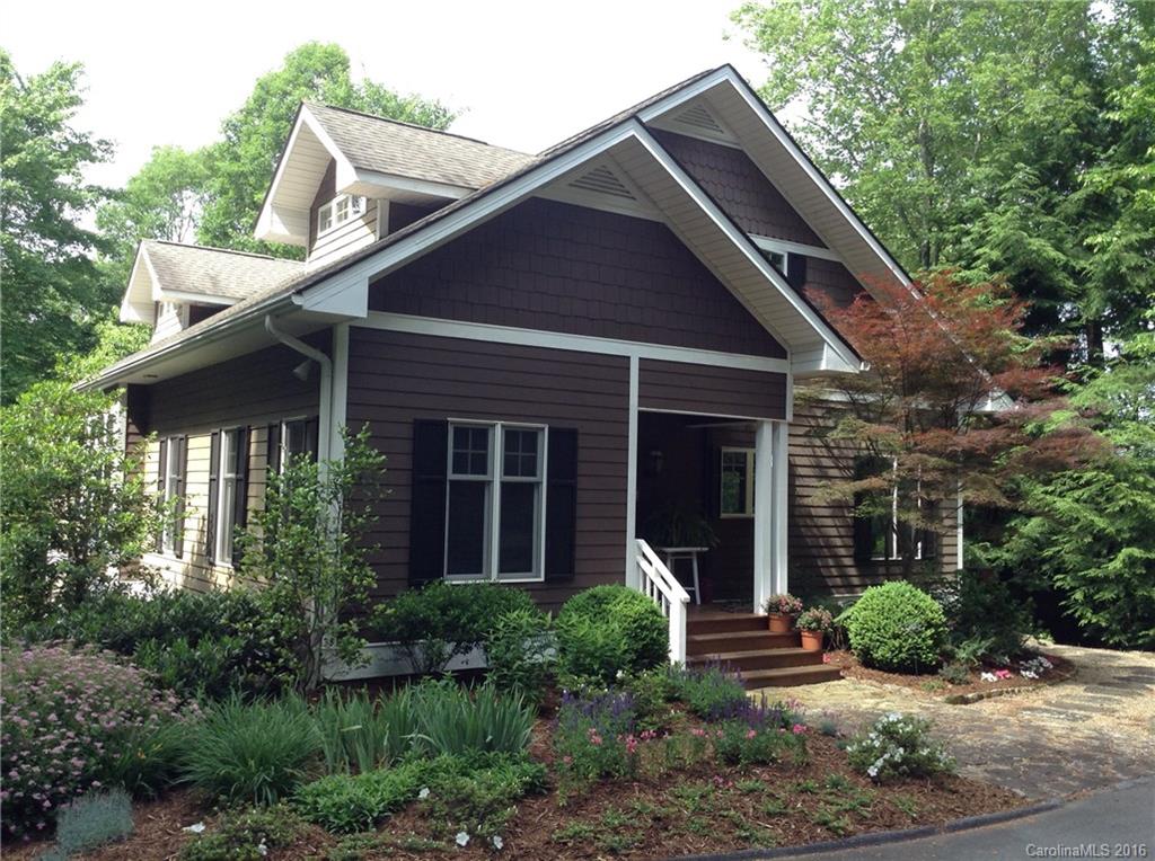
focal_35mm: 33
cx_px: 578
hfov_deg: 55.4
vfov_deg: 42.8
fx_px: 1099
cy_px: 430
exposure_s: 1/234
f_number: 2.4
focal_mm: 3.3
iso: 32
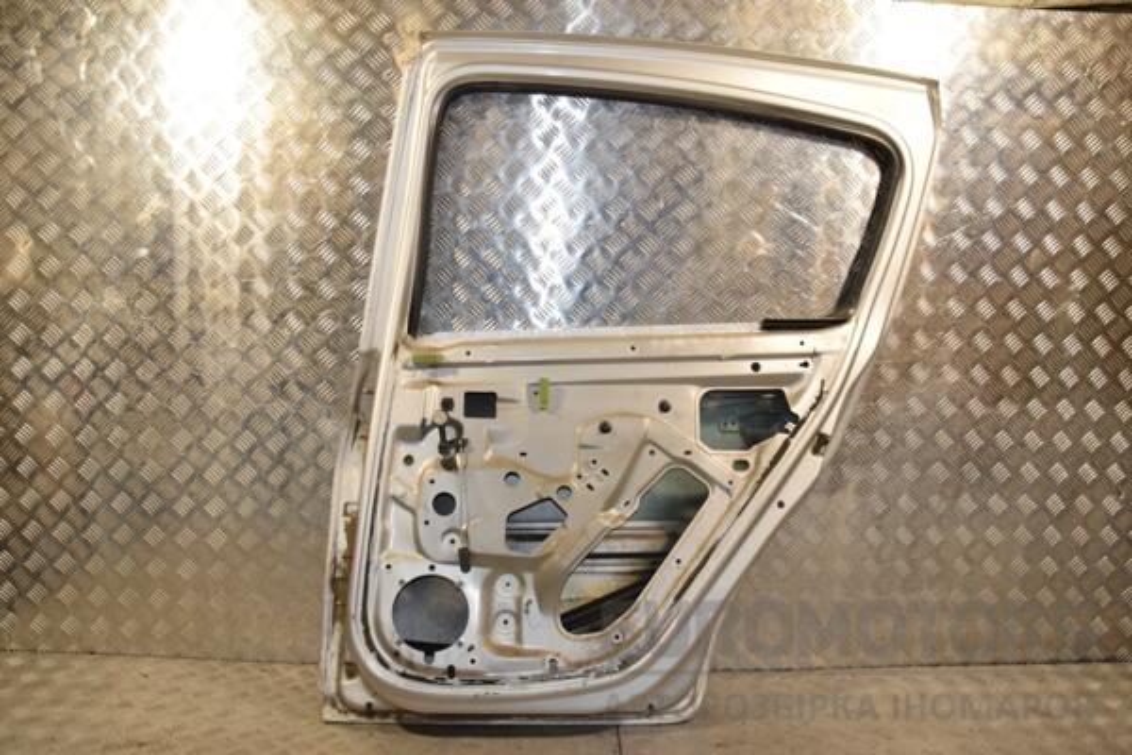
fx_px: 849
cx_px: 566
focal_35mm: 27
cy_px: 378
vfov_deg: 47.9
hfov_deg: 67.4
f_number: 10
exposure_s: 1/200
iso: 800
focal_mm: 18
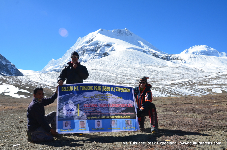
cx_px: 114
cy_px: 75
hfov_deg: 57.3
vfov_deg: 39.8
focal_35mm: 33
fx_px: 208
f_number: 10
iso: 200
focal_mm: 22
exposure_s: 1/320
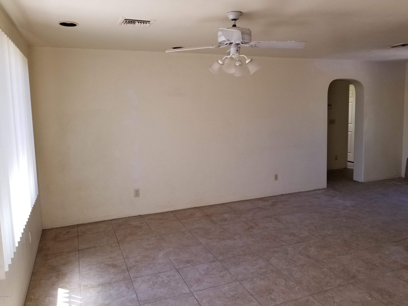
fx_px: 306
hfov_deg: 67.3
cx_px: 204
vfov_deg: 53.1
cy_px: 153
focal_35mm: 26
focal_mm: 4.25
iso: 64
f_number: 1.7
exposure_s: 1/120
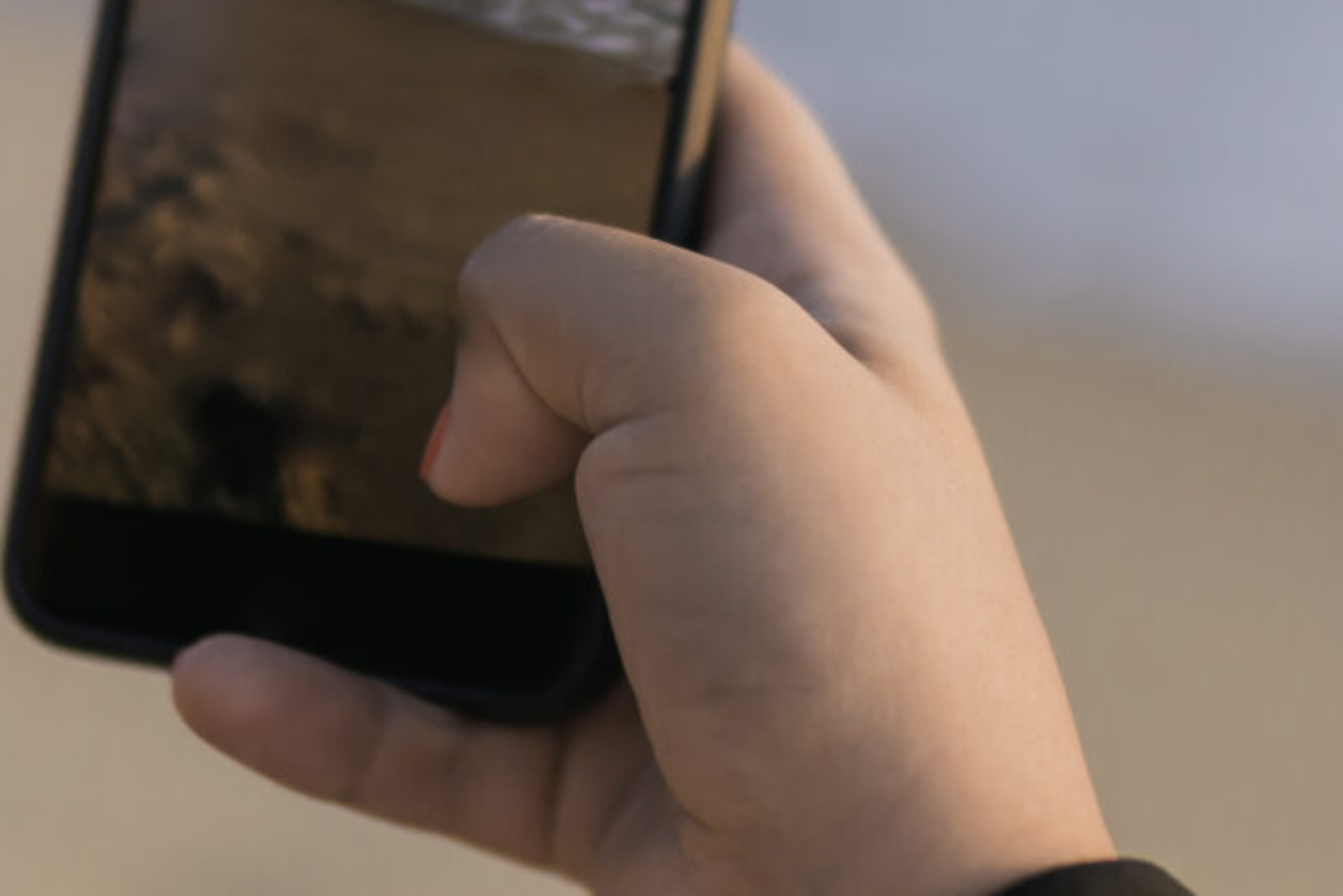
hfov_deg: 15.7
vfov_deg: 10.4
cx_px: 912
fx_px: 4852
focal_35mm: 130
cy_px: -110
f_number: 1.4
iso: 400
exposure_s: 1/2500
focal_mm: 35
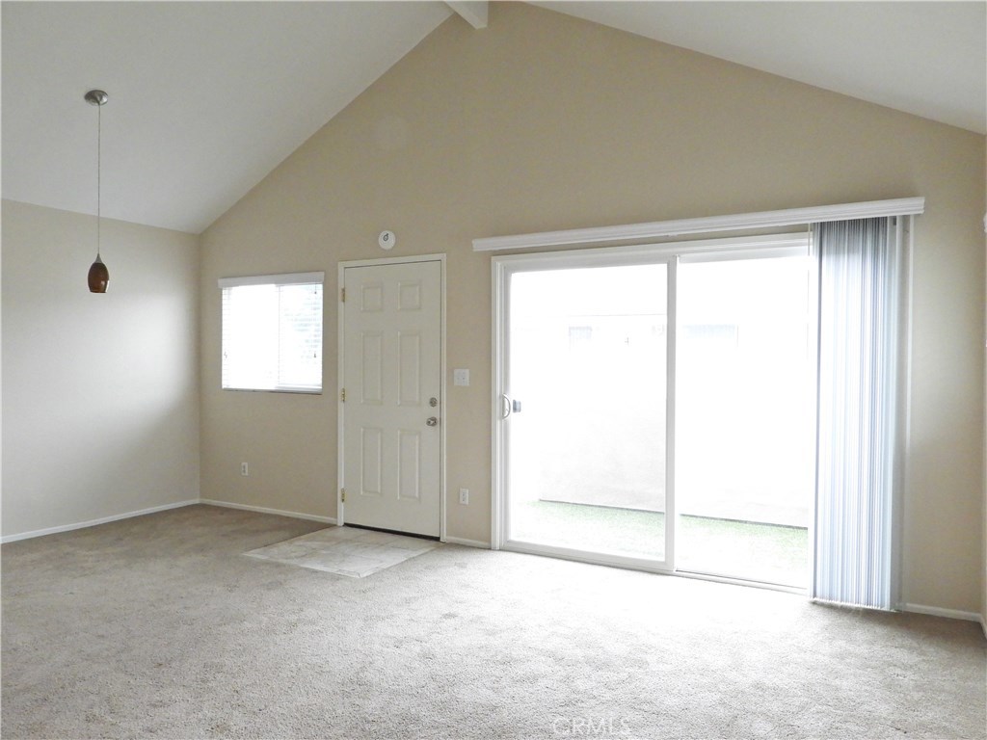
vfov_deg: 56.8
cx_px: 494
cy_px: 370
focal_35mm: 24
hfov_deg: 71.6
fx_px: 684
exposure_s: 1/100
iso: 800
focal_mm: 4.3
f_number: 2.8
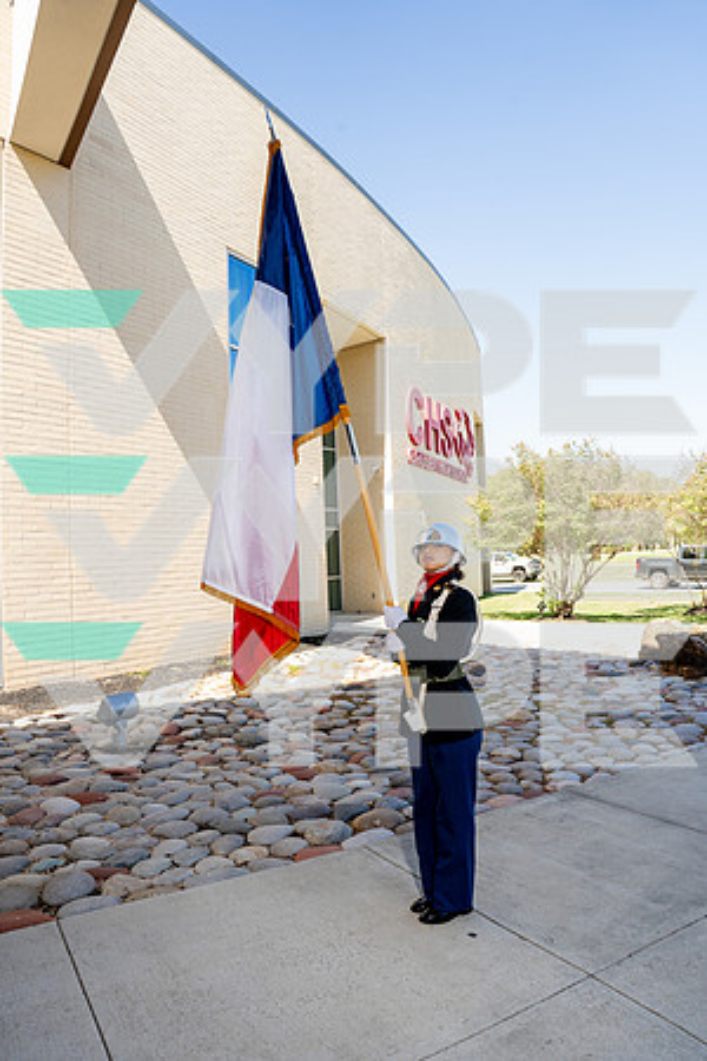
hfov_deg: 53.1
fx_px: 707
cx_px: 354
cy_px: 530
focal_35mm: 24
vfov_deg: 73.7
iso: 200
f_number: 8
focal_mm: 24
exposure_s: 1/125
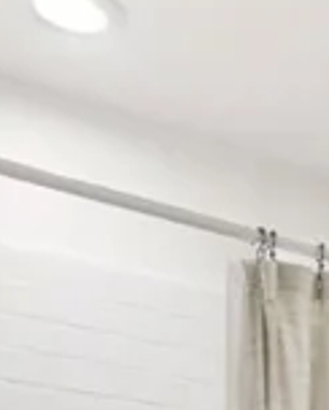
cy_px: 720
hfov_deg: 14.8
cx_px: 677
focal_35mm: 83
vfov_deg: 18.4
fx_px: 1008
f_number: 9
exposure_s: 1.3
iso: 320
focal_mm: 16
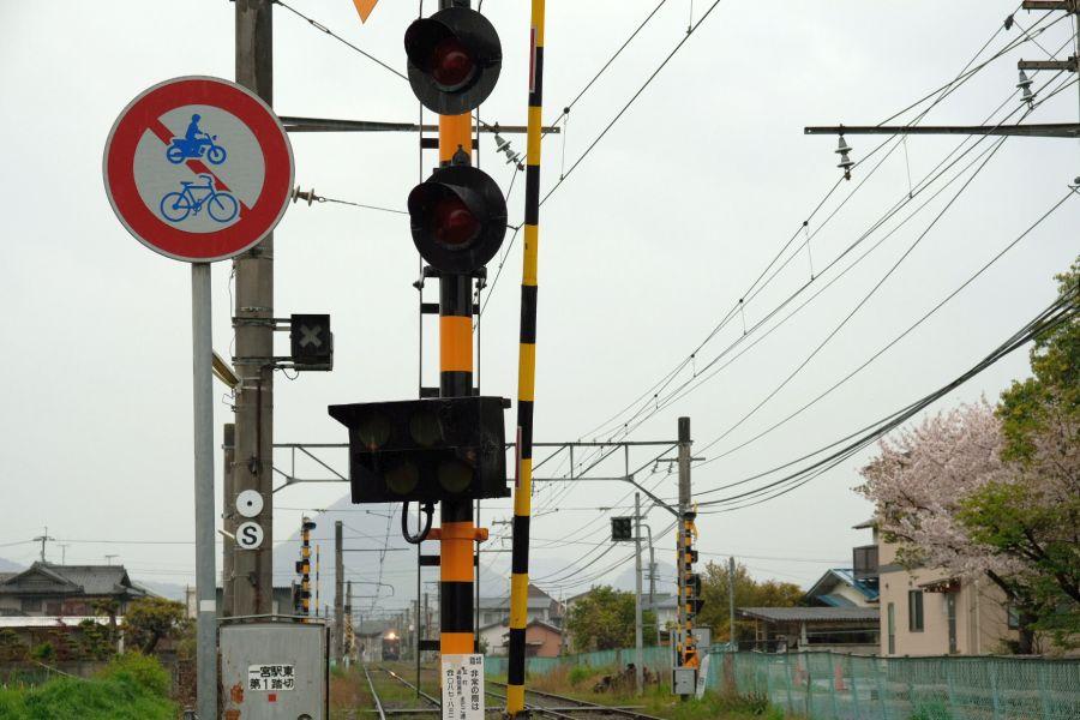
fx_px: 2490
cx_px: 540
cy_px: 360
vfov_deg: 16.5
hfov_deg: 24.5
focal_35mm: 83
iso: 800
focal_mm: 55
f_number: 8
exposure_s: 1/250
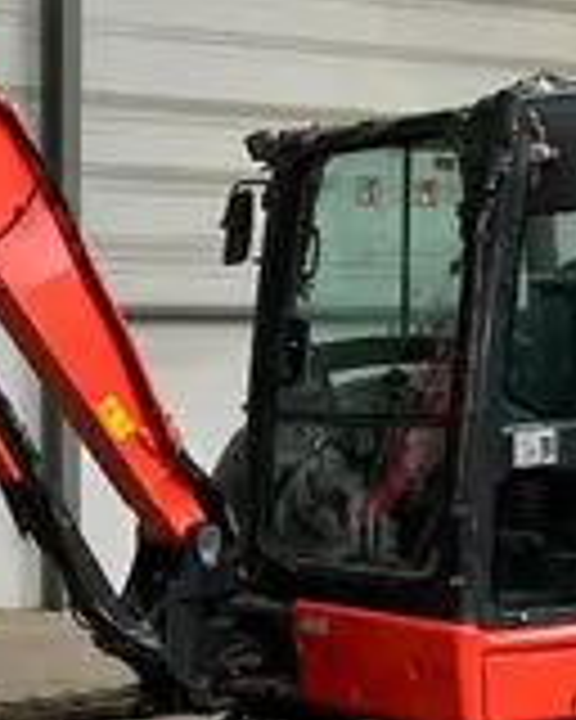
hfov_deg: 17.4
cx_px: -63
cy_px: 518
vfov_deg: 22.3
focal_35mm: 85
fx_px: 1811
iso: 64
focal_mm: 3
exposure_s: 1/71
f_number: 1.8
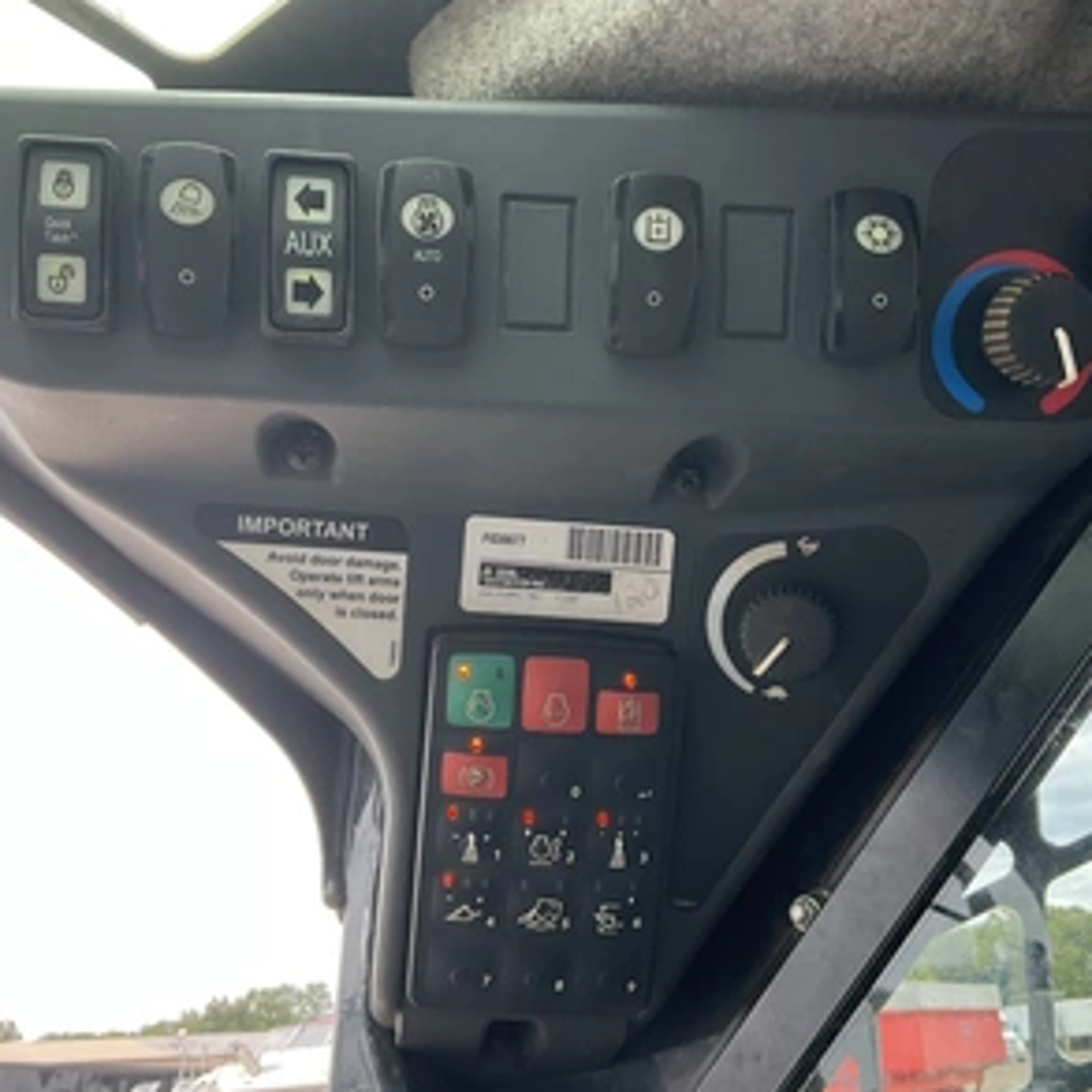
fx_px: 1249
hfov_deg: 47.2
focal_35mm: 35
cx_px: 566
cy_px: 540
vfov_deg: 47.2
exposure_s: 1/122
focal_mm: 3
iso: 25
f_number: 1.8
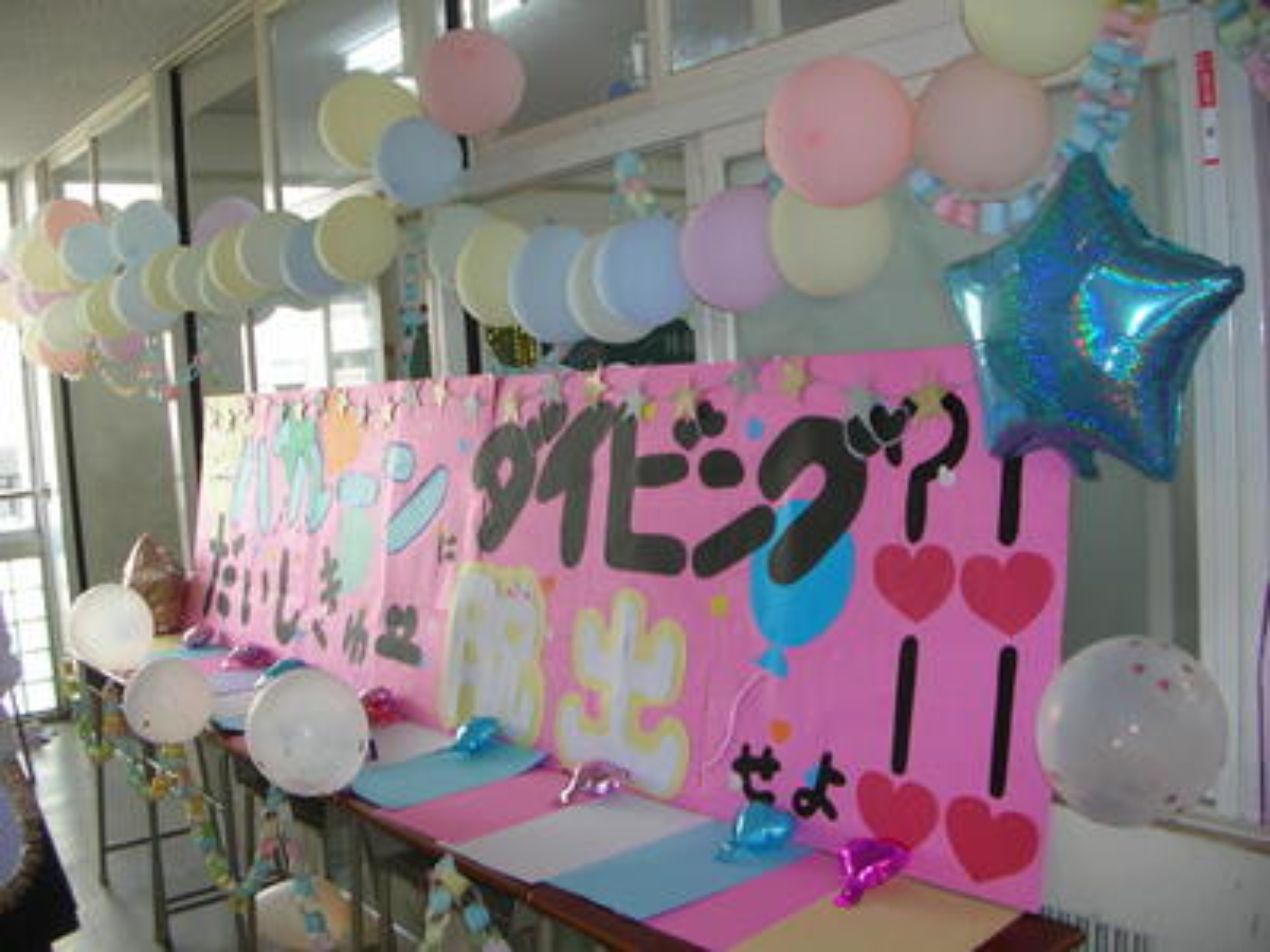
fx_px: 1284
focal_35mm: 35
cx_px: 635
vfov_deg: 40.7
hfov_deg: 52.6
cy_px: 476
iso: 50
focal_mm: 5.8
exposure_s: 1/37.8
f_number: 2.8
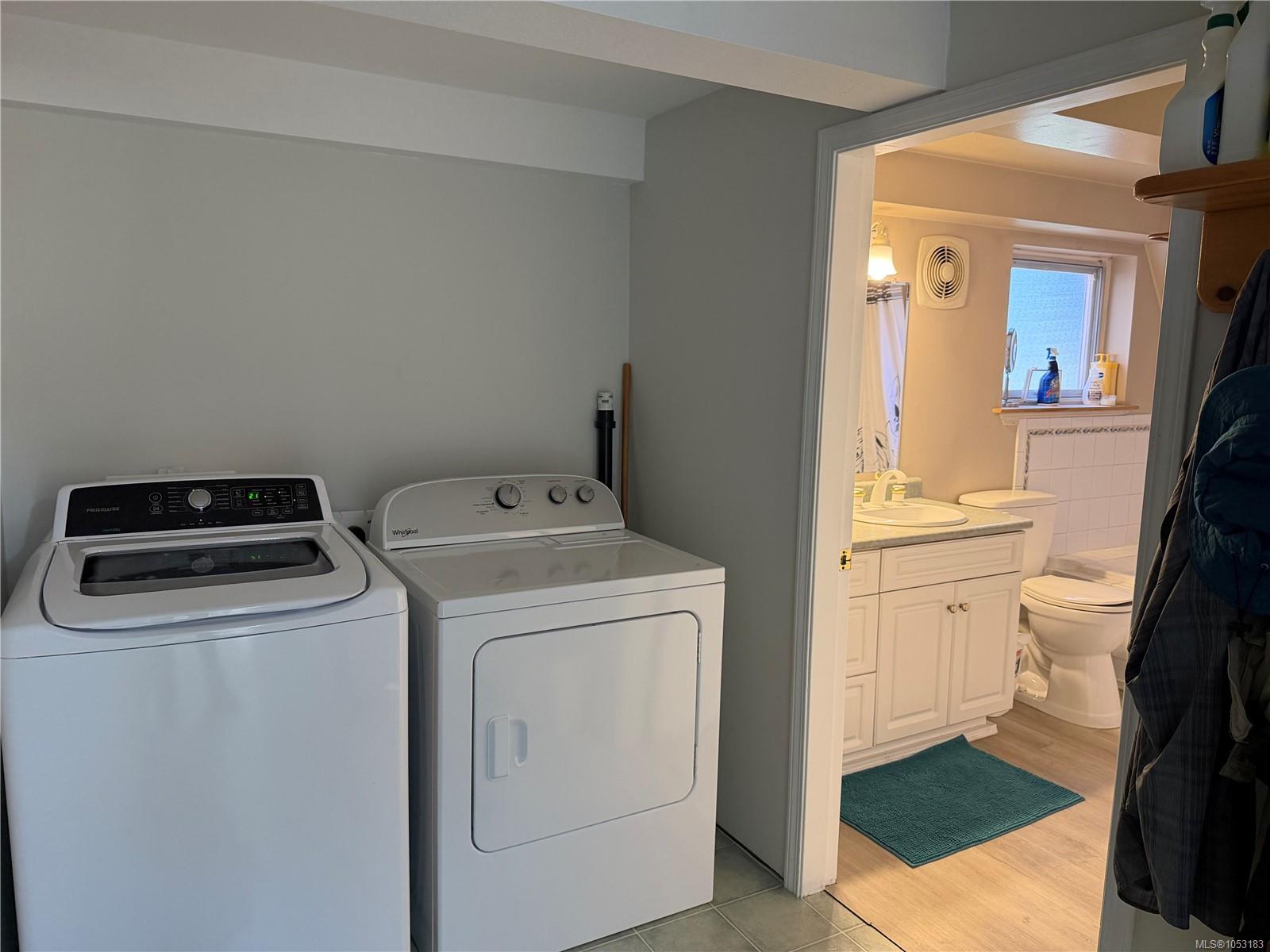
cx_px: 635
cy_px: 476
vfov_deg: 56.8
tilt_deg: -7.7
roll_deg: -0.8
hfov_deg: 71.6
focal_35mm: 24
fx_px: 881
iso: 250
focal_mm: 6.76
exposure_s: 1/60
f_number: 1.78
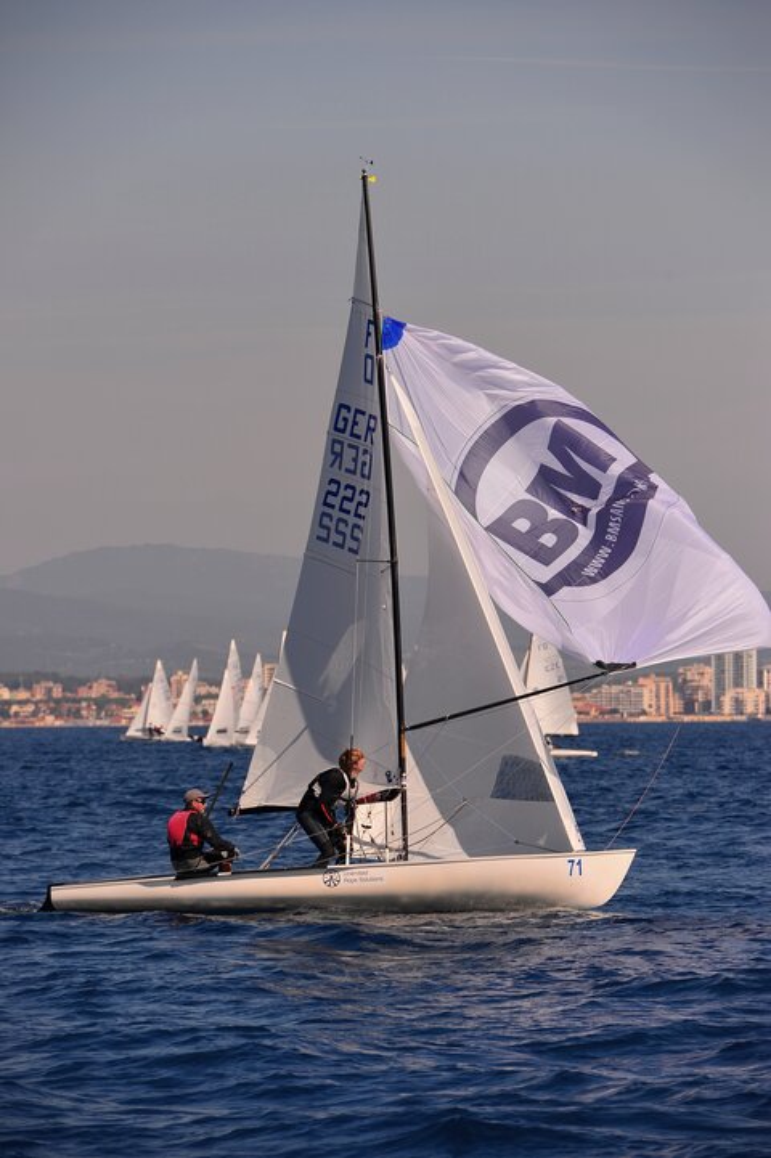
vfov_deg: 10.3
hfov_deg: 6.9
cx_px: 386
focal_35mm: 200
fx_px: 6431
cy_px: 579
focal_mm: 200
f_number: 7.1
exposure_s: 1/500
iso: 200
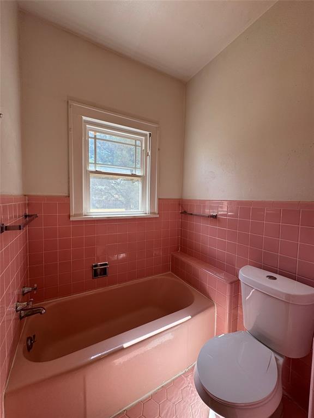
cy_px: 209
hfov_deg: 85.7
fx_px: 169
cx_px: 157
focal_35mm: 14
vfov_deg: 102.1
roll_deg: -0.8
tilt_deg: -3.3
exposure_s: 1/120
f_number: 2.2
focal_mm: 2.22
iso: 50
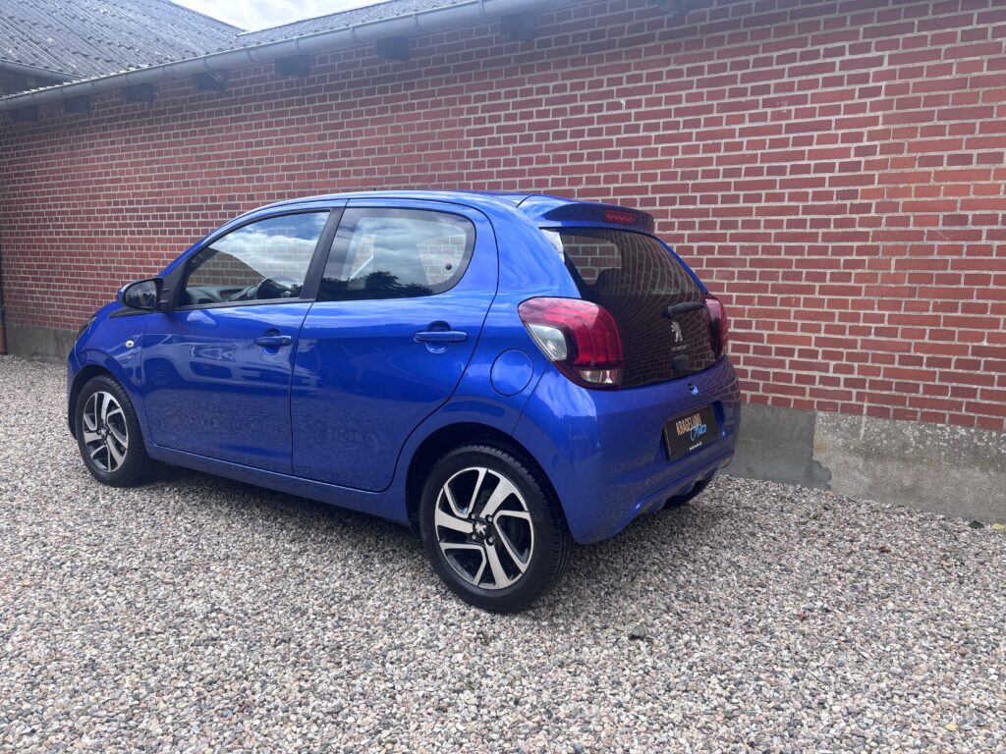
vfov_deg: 53.1
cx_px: 503
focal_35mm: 26
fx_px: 756
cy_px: 377
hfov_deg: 67.3
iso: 50
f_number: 1.6
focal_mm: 5.96
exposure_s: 1/872
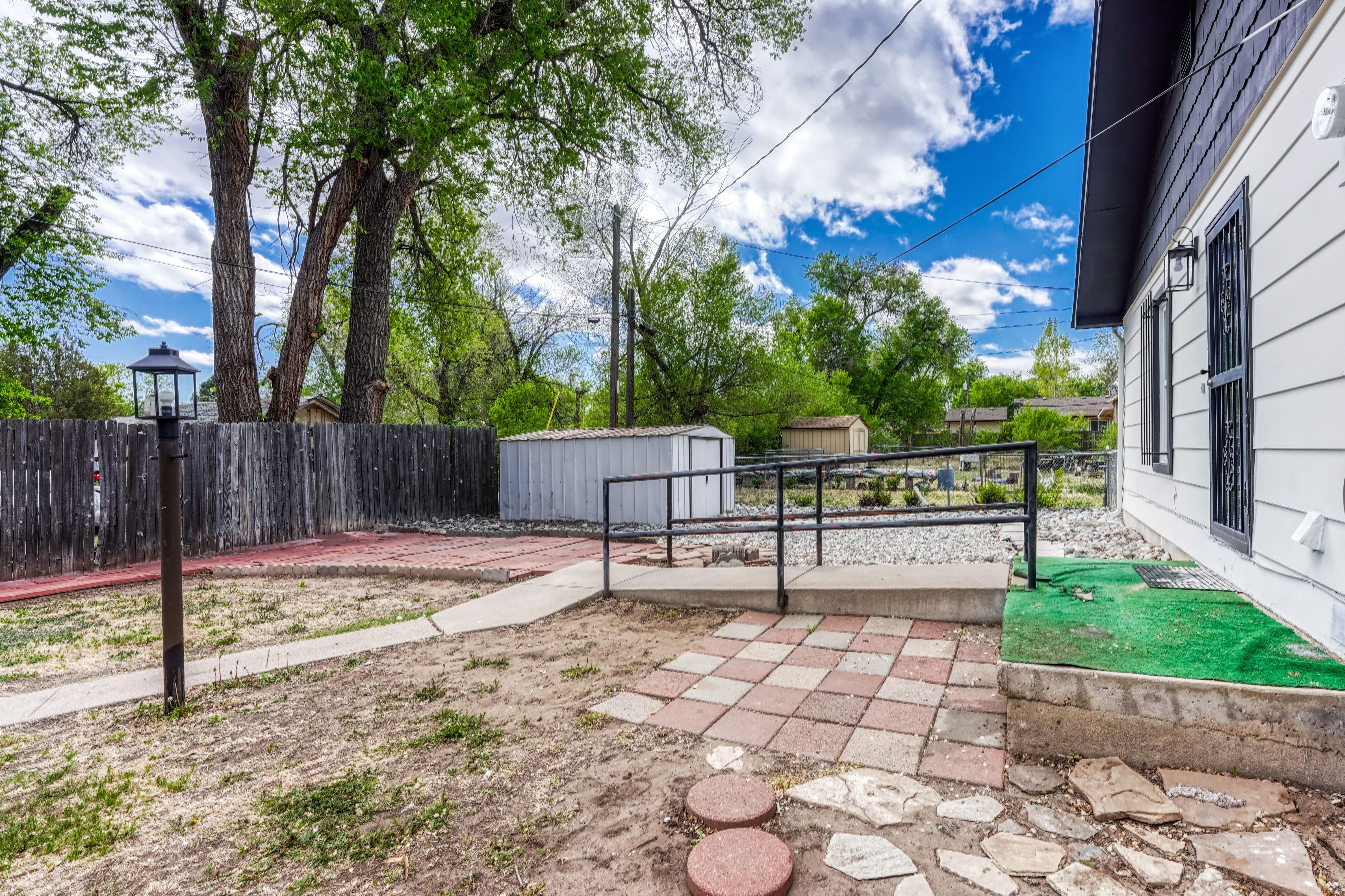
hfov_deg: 101.9
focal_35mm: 15
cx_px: 672
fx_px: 545
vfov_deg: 78.8
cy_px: 448
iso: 400
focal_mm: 14.6
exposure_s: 1/8000
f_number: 8
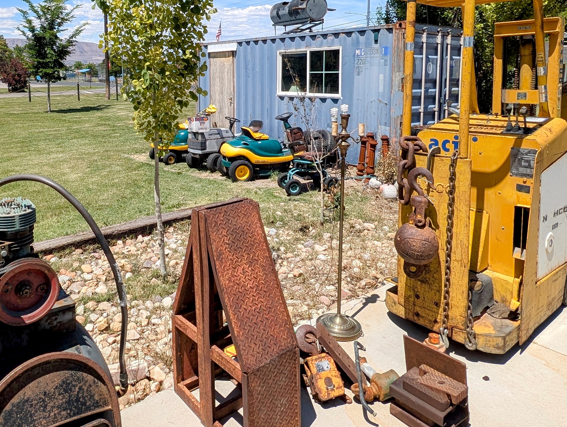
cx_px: 228
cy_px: 117
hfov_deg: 66.6
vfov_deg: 51.3
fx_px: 426
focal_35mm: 26
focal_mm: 2.23
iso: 40
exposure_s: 1/1773
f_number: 1.95
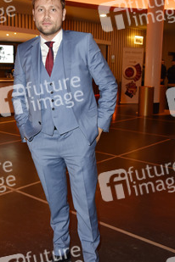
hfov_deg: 30.4
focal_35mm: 44
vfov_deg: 44.5
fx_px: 321
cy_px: 139
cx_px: 65
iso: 1000
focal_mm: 34
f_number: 6.3
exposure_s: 1/40
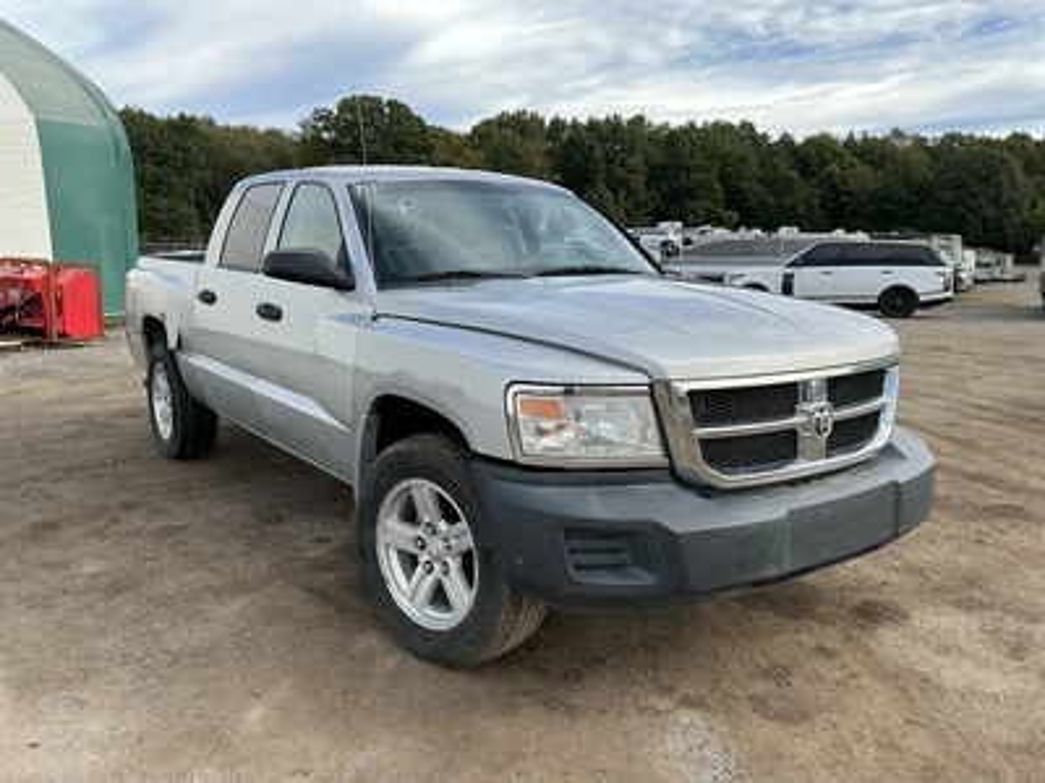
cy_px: 392
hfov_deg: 63.4
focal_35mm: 28
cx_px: 522
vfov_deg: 49.7
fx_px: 845
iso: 25
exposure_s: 1/944
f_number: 1.8
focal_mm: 3
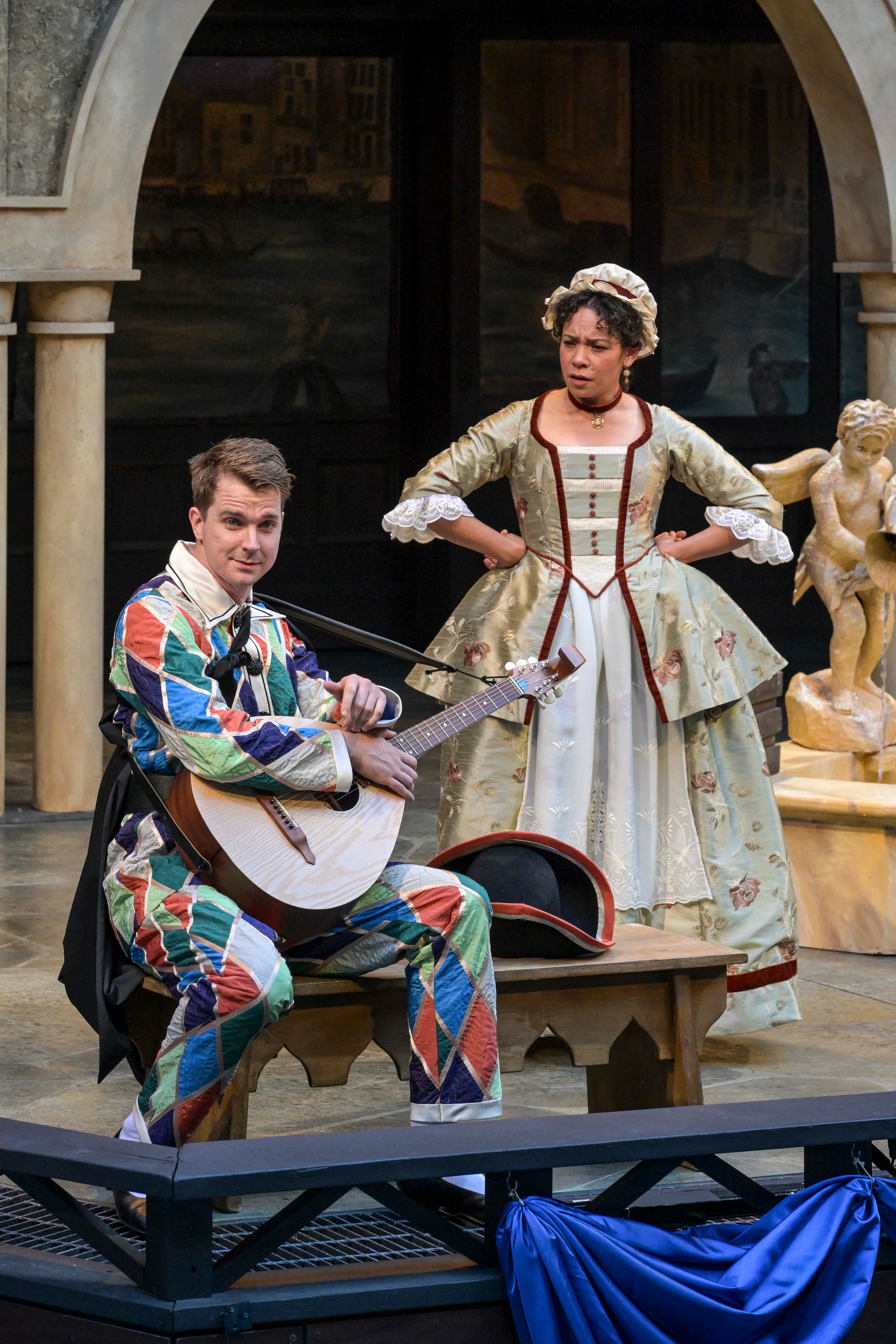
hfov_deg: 13.0
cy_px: 672
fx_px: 3920
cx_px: 448
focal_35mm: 105
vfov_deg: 19.5
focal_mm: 105
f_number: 8
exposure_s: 1/200
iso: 2500
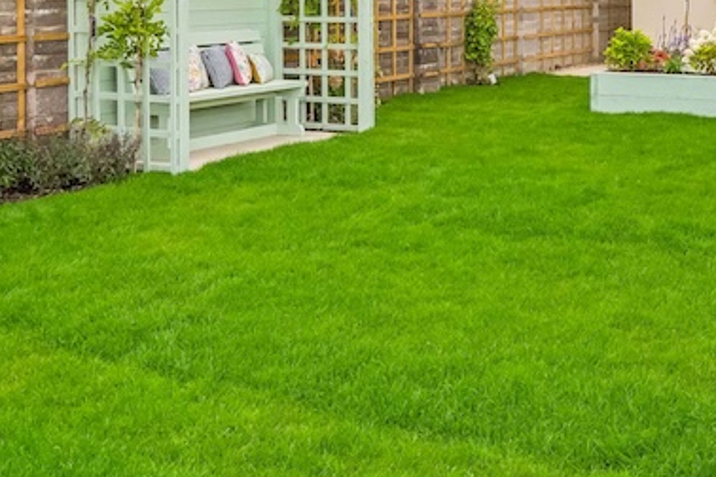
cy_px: 28
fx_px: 1074
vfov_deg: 24.2
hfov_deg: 36.2
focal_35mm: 54
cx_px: 513
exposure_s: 1/320
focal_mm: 17
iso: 640
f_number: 6.3
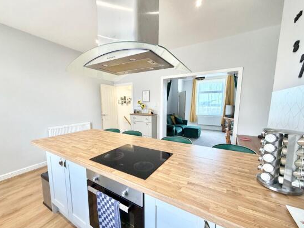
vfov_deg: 81.7
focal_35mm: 15
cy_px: 121
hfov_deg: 98.1
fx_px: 132
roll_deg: +0.1
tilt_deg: -7.9
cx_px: 148
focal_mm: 2.22
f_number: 2.2
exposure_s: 1/100
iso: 200
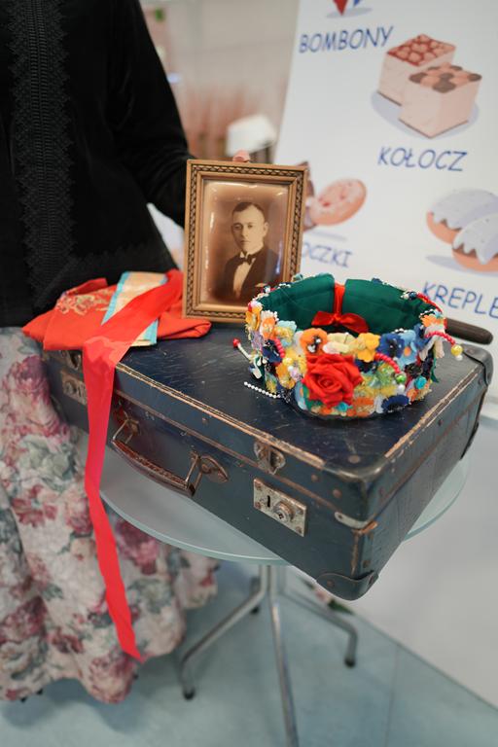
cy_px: 374
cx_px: 249
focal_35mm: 24
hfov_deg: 53.1
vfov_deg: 73.7
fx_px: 498
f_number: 1.8
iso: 160
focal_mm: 24
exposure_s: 1/30
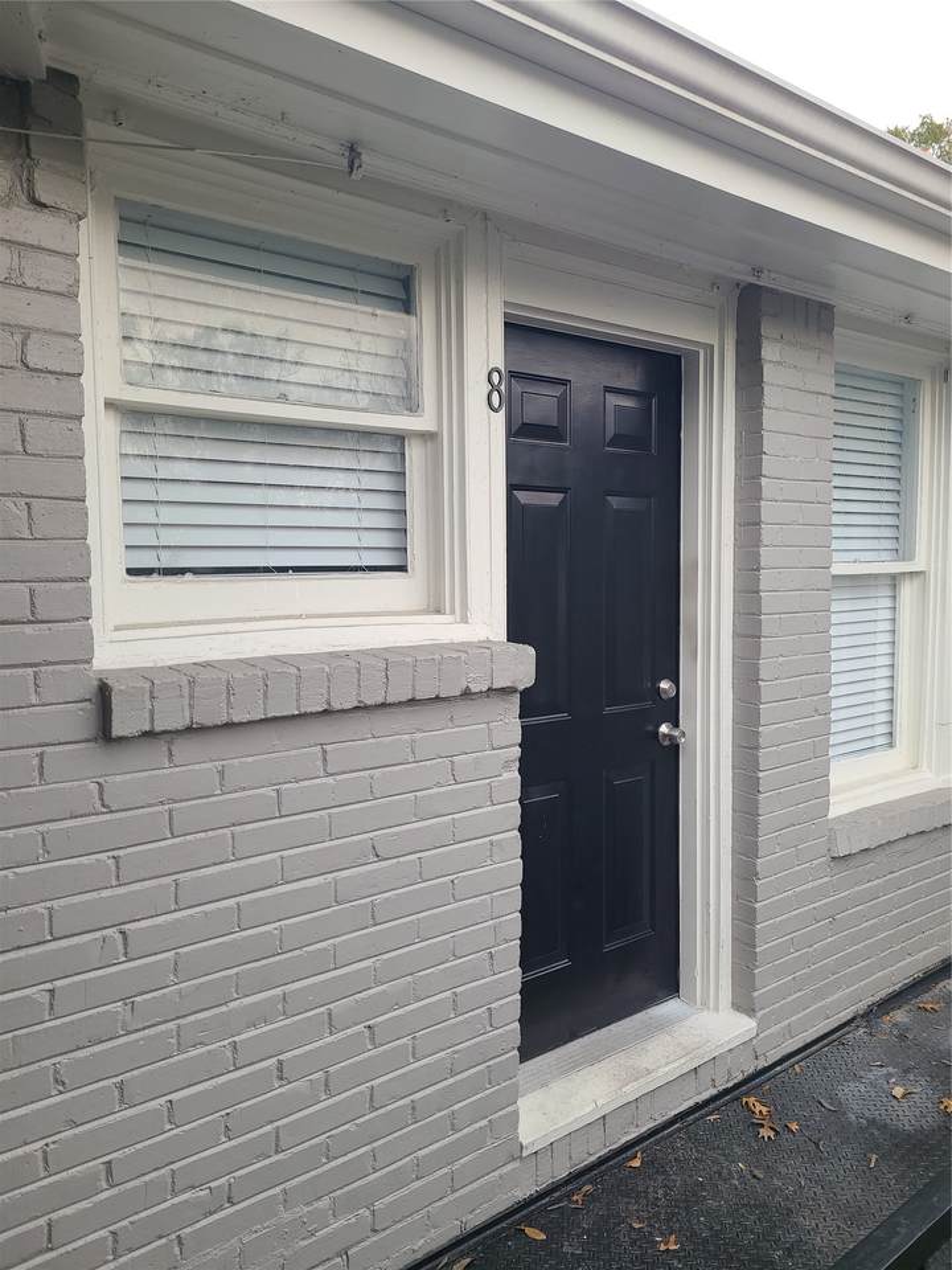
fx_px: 953
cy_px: 635
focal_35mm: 26
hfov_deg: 53.1
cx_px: 476
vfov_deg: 67.3
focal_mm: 5.4
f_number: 1.8
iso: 40
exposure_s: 1/315
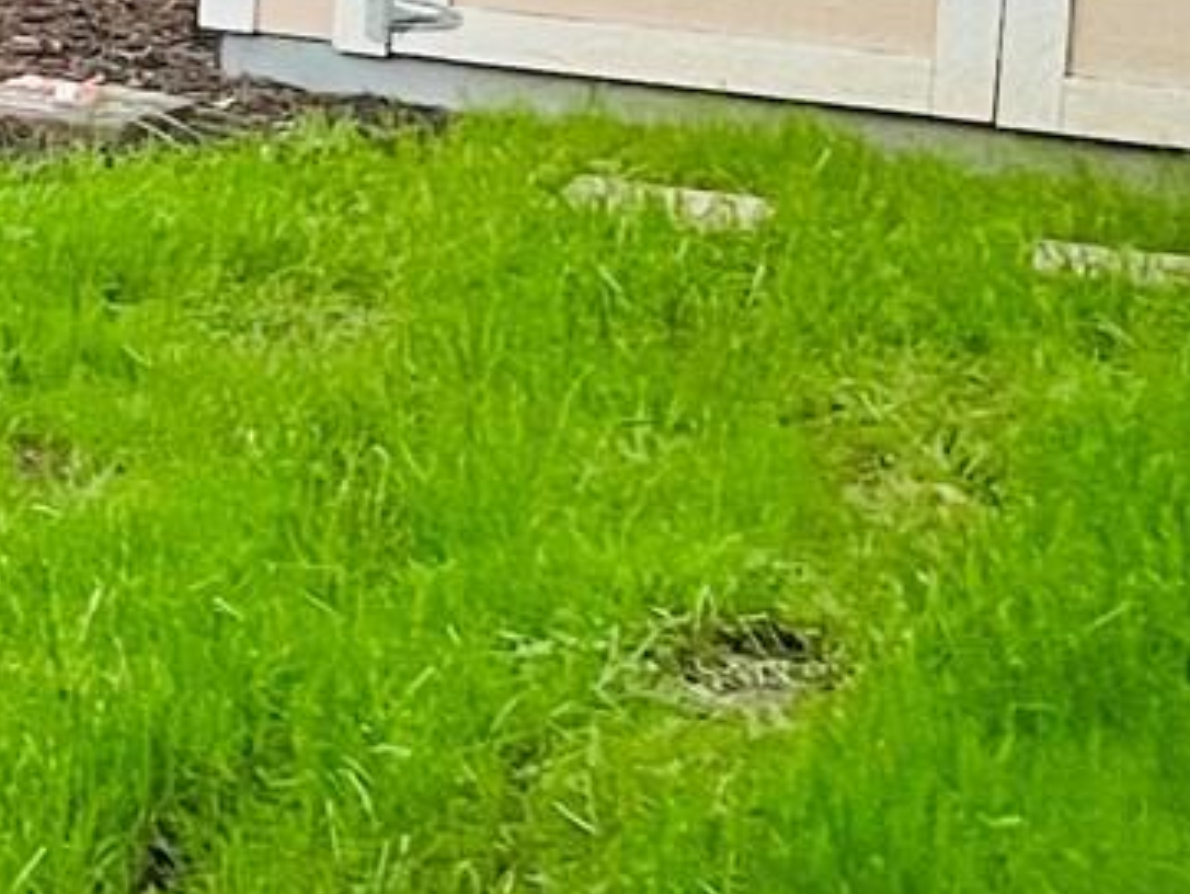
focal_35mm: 147
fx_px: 5057
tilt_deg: -6.5
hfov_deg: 11.1
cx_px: -1746
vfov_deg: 9.9
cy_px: -256
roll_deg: -0.6
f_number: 1.6
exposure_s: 1/60
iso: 400
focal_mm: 5.1
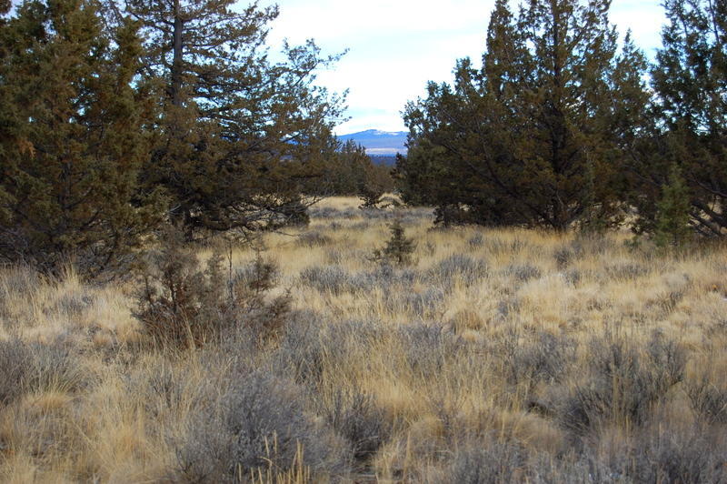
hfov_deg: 24.6
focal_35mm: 82
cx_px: 364
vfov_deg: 16.5
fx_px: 1665
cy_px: 242
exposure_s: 1/160
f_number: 6.3
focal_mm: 55
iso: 200
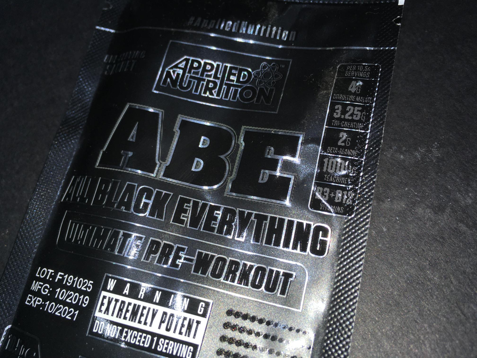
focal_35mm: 29
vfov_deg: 48.2
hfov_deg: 61.7
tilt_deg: -63.7
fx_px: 400
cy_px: 179
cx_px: 238
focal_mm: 4.15
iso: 25
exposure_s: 1/251
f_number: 2.2
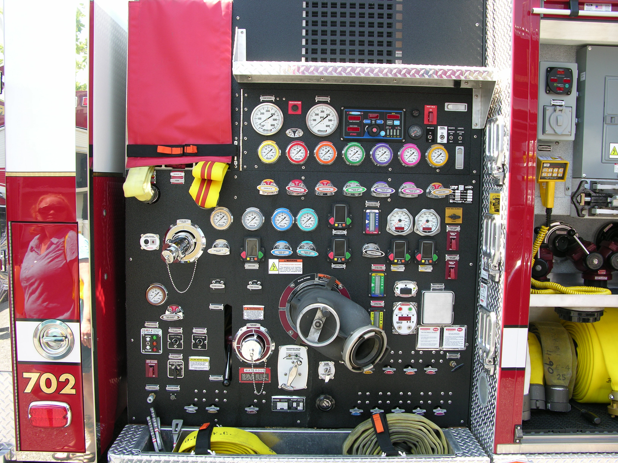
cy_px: 232
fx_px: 625
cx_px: 309
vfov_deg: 40.7
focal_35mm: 35
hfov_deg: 52.6
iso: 50
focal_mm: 8.9
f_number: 4
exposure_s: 1/71.6
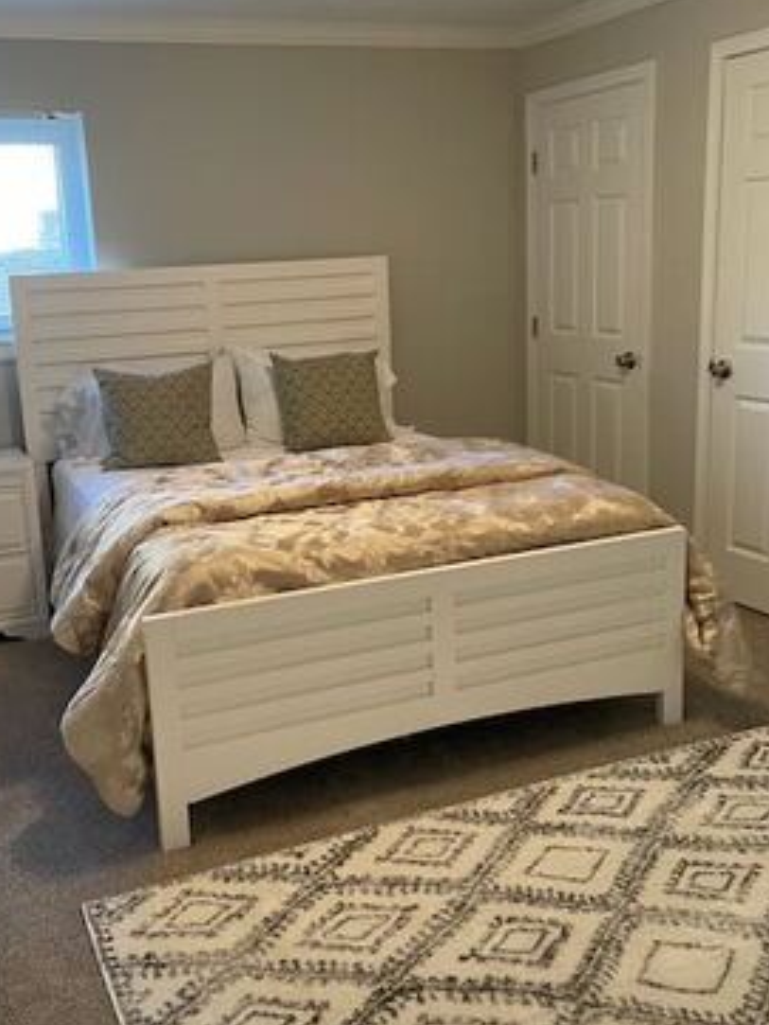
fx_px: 1066
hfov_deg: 39.5
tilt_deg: -12.5
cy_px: 488
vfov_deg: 51.3
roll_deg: +2.4
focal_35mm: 36
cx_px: 314
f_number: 1.6
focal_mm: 5.1
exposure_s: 1/60
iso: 200
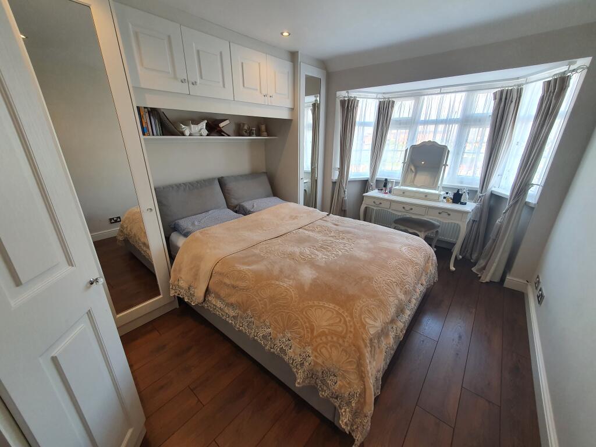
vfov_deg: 89.9
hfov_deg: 106.2
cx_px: 298
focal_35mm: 13
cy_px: 224
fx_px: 224
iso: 100
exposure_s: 1/50
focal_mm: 1.8
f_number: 2.2
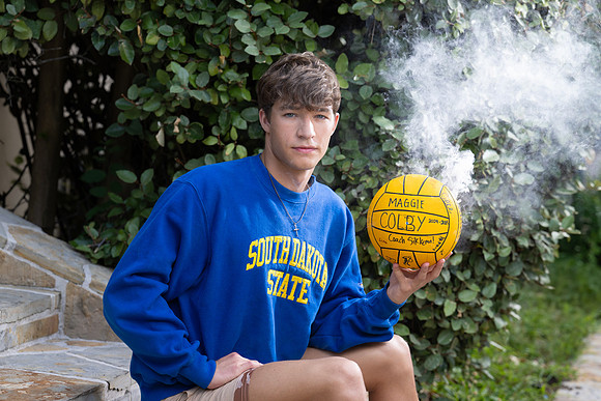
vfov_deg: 14.3
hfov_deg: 21.2
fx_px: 1603
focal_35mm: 96
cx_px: 300
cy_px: 200
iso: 100
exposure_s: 1/200
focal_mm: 96
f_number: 4.5
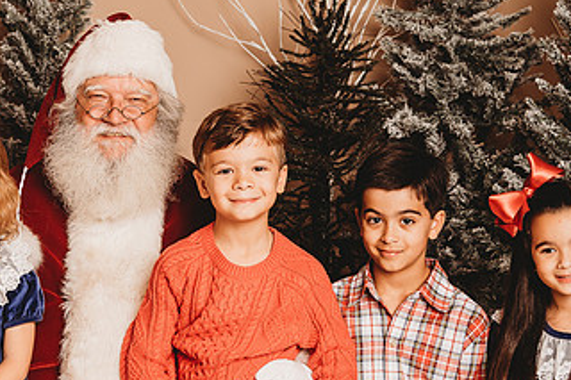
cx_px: 177
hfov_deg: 29.0
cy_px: 251
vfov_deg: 19.7
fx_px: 1094
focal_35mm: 69
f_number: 4
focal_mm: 38
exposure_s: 1/160
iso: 100
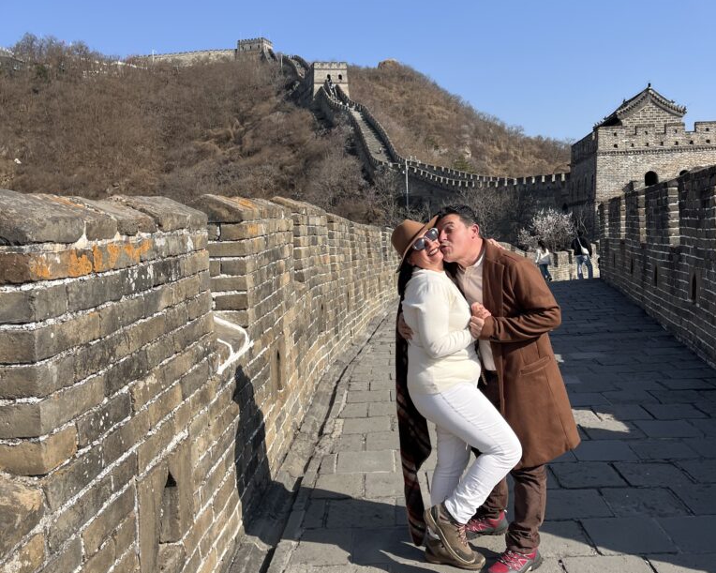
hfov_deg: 52.8
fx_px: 720
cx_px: 359
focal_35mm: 34
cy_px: 219
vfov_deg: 43.1
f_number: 1.6
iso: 50
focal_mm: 5.1
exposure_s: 1/3135
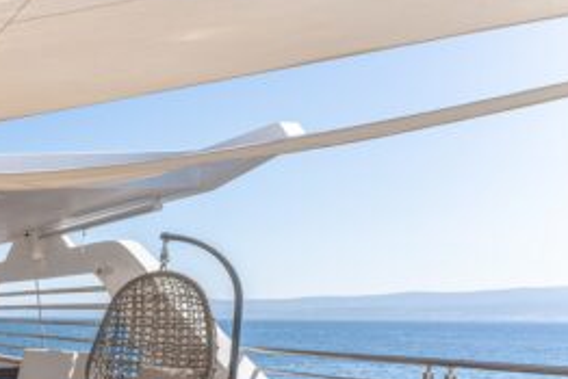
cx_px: -254
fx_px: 647
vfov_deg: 30.3
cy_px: 381
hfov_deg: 30.4
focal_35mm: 41
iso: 100
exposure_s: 1/100
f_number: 11
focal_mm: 14
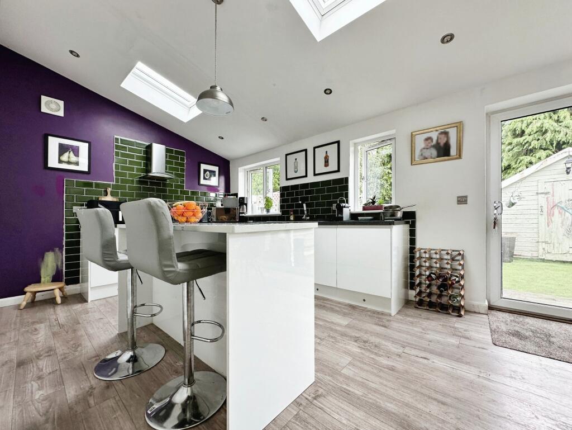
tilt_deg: +0.4
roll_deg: +0.9
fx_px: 231
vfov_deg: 85.7
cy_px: 215
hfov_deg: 102.0
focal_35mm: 14
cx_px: 286
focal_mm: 2.22
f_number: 2.2
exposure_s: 1/99
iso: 100
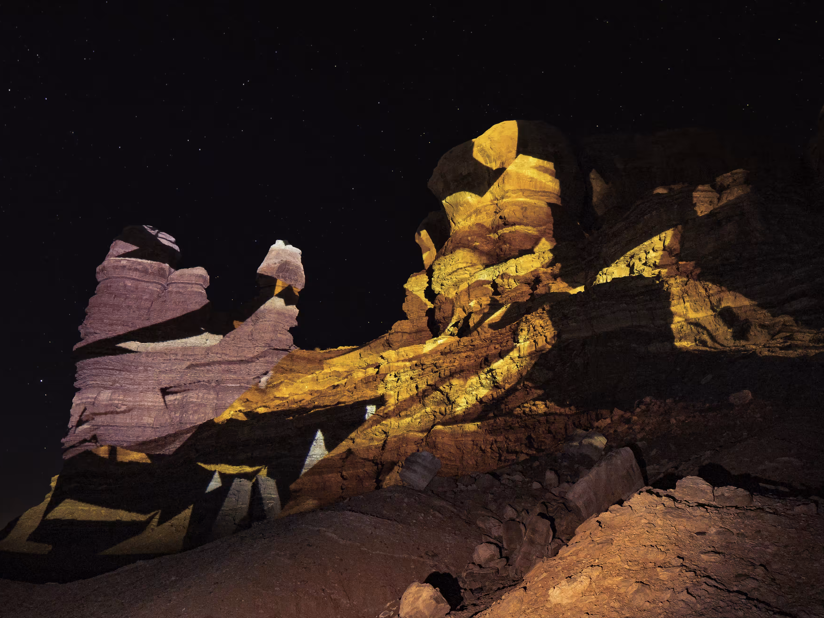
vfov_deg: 53.1
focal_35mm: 26
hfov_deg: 67.2
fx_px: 619
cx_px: 376
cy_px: 309
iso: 500
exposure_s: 20
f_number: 5
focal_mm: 16
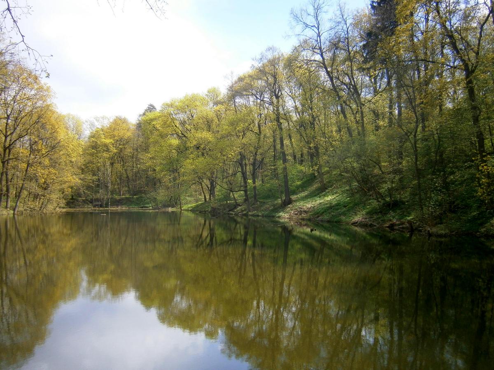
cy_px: 185
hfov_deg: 67.3
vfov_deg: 53.1
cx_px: 247
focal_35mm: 26
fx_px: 371
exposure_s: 1/60
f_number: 8
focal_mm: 4.7
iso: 80
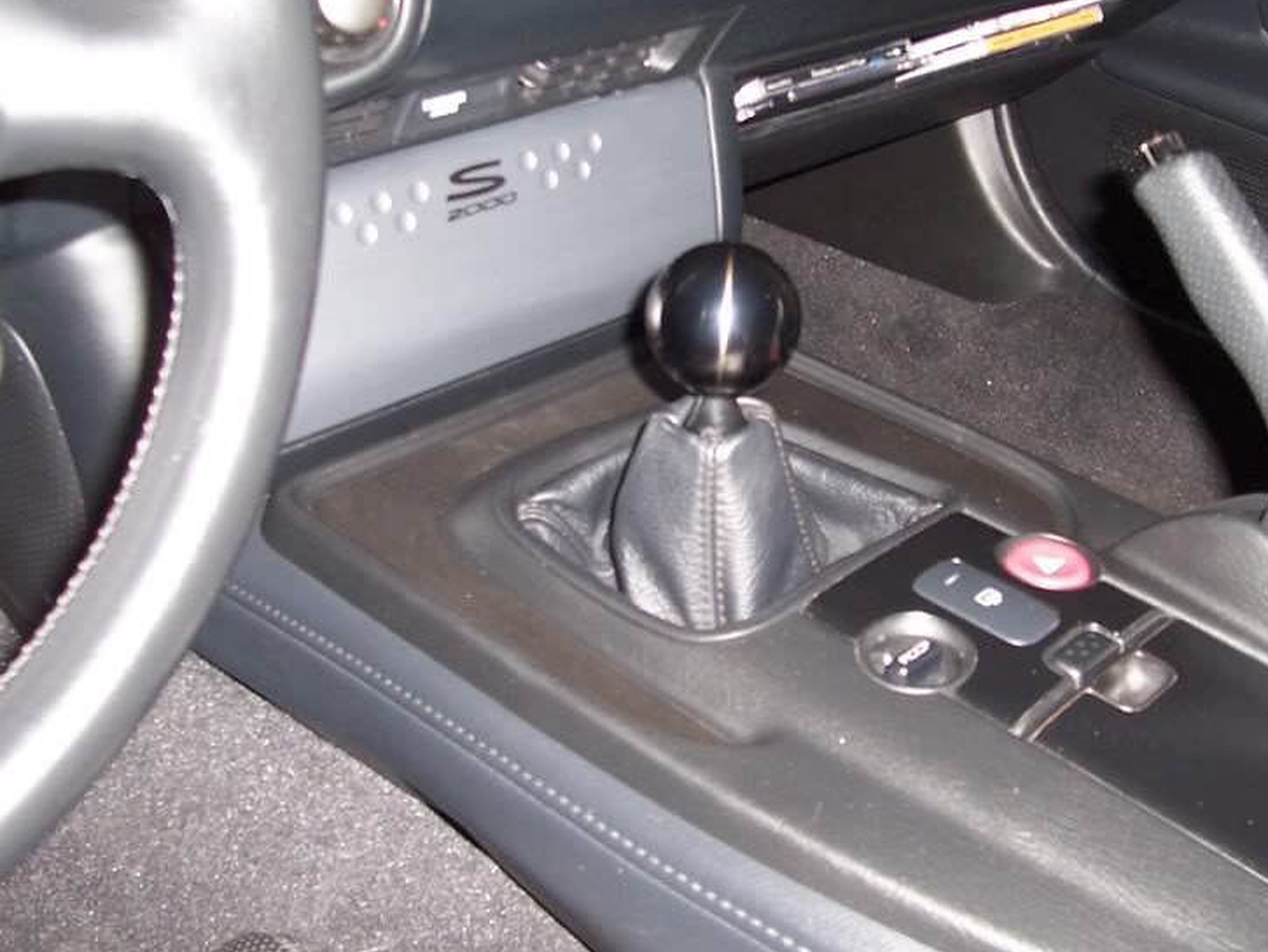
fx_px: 1759
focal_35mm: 48
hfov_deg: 39.5
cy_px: 396
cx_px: 770
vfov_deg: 30.2
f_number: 2.7
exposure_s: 1/60
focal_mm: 5.6
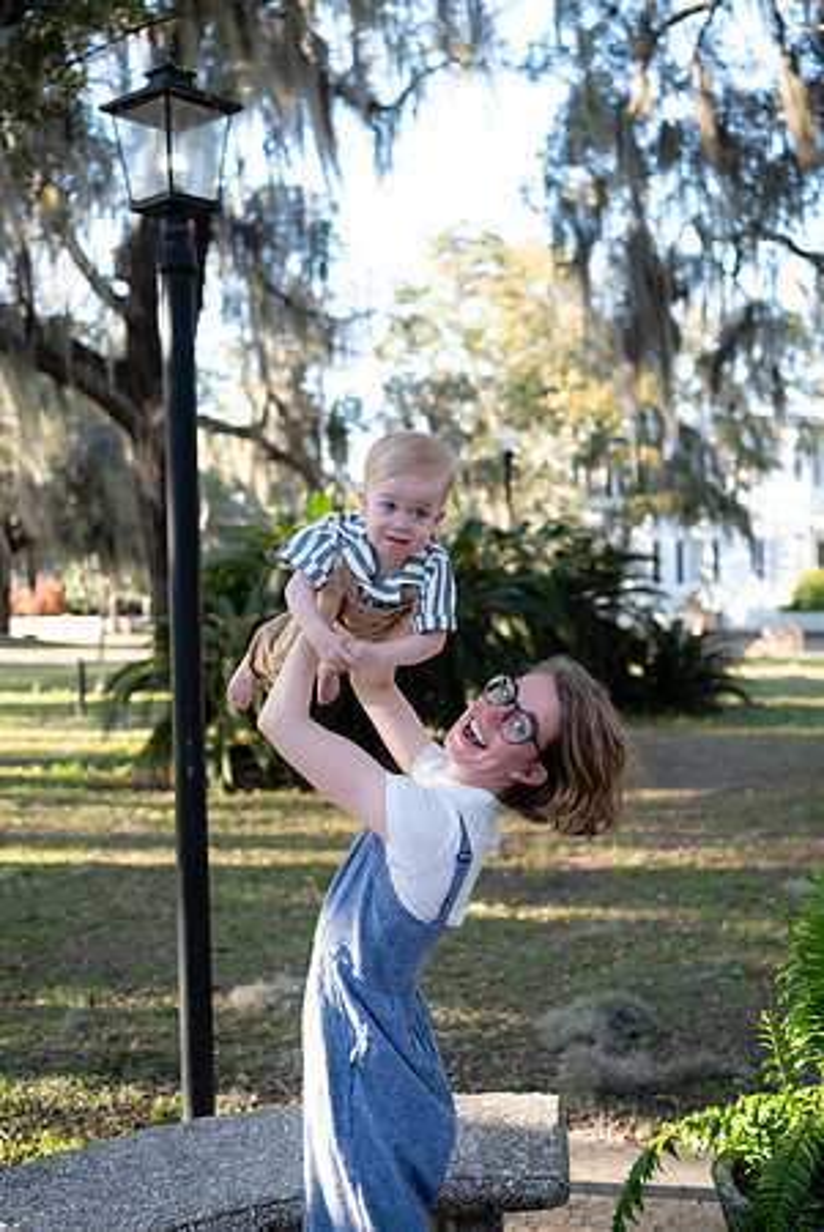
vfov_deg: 48.4
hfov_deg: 33.5
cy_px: 616
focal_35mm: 40
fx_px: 1370
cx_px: 412
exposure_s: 1/1000
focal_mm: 40
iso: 1250
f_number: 3.2
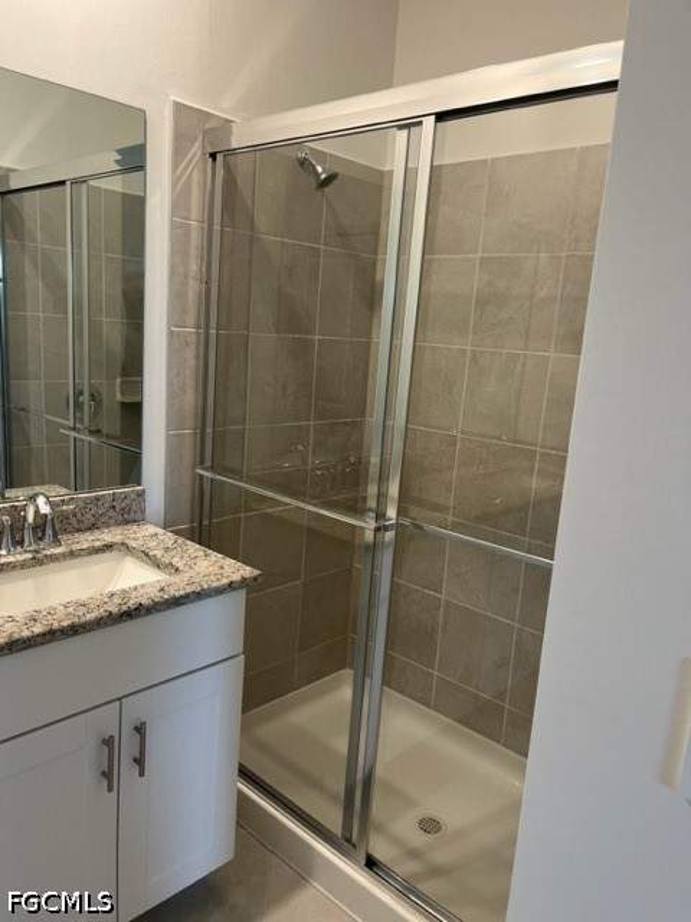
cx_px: 346
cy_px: 461
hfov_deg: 53.1
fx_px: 692
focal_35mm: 26
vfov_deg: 67.3
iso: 64
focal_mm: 5.1
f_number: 1.6
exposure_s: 1/60
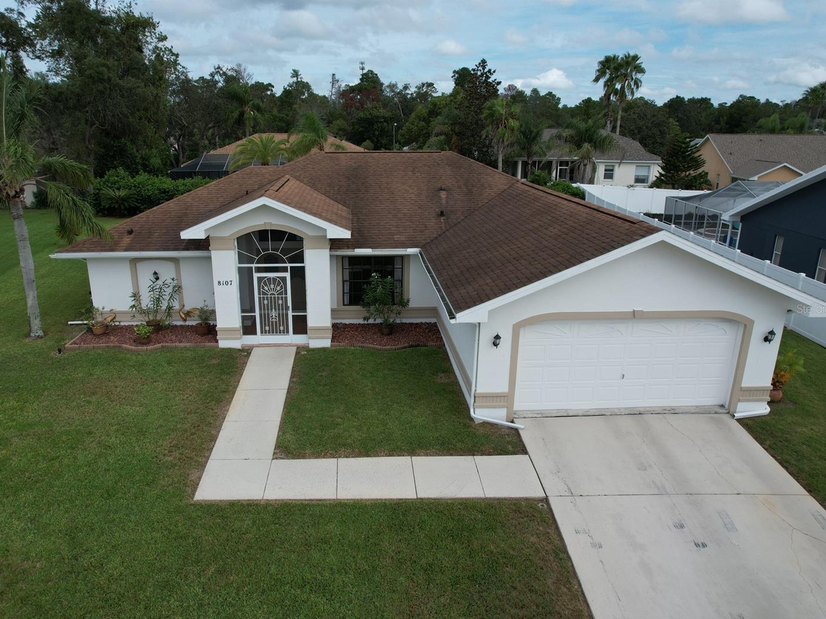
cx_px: 380
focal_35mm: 24
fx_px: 573
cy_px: 309
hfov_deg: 71.5
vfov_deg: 56.8
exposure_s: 1/2000
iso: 100
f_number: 2.8
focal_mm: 8.38
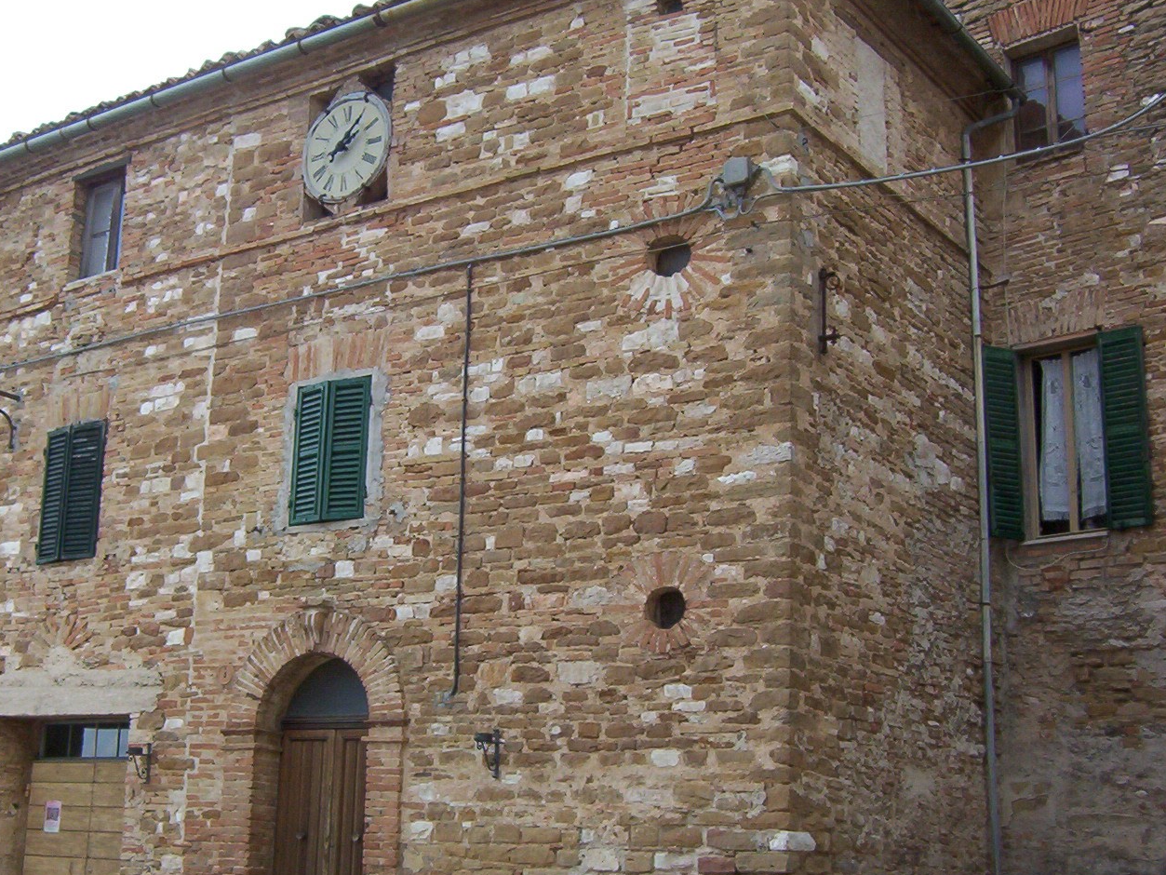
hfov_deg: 40.3
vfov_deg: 30.9
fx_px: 1583
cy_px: 478
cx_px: 467
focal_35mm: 47
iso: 100
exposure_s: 1/313
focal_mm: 5.54
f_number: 5.24
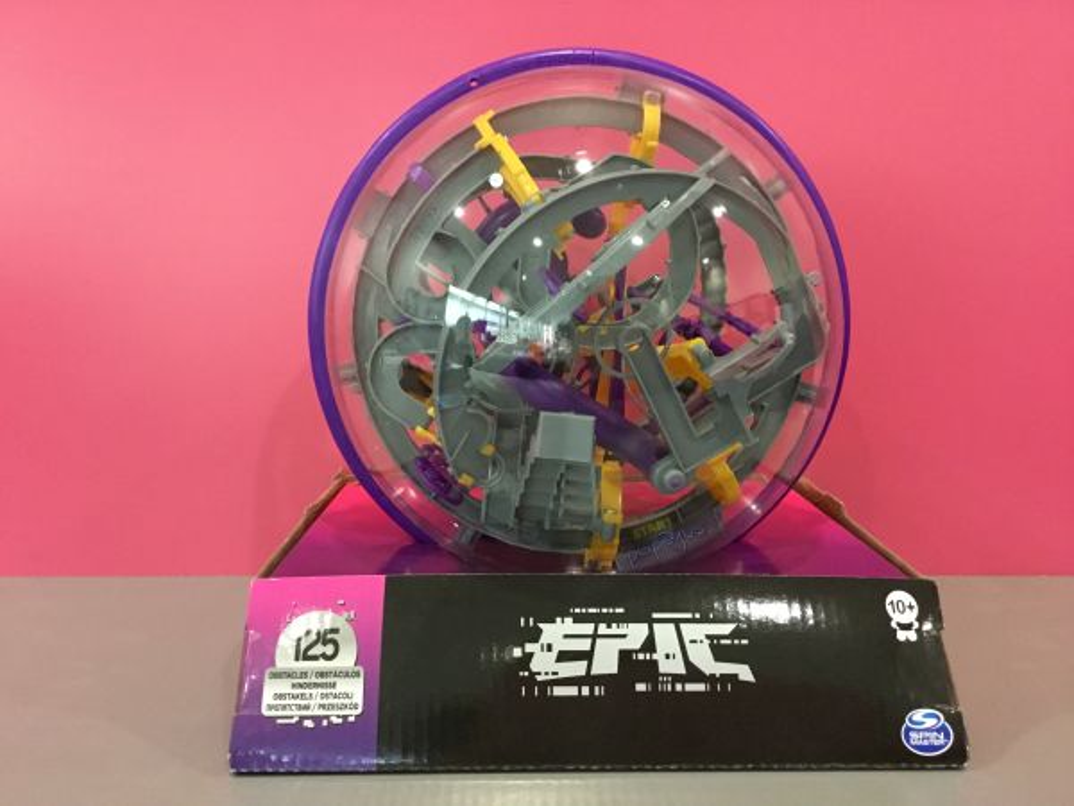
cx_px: 537
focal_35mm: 31
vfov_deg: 45.4
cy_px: 403
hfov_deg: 58.4
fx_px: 962
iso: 320
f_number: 2.4
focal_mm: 3.3
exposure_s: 1/17
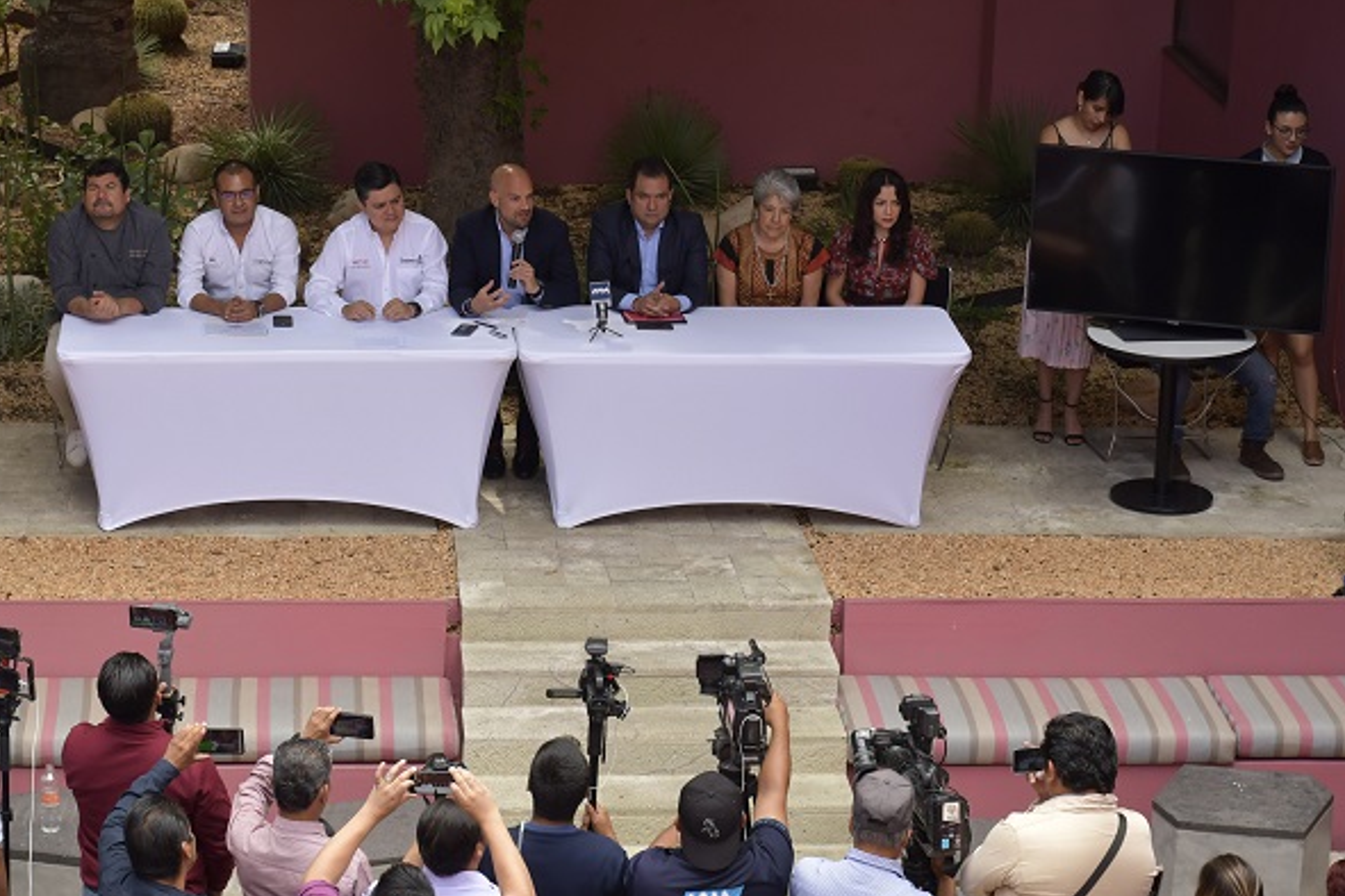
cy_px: 430
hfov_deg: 21.5
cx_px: 640
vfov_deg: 14.4
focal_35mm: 95
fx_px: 3549
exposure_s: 1/250
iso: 640
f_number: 7.1
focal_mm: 52
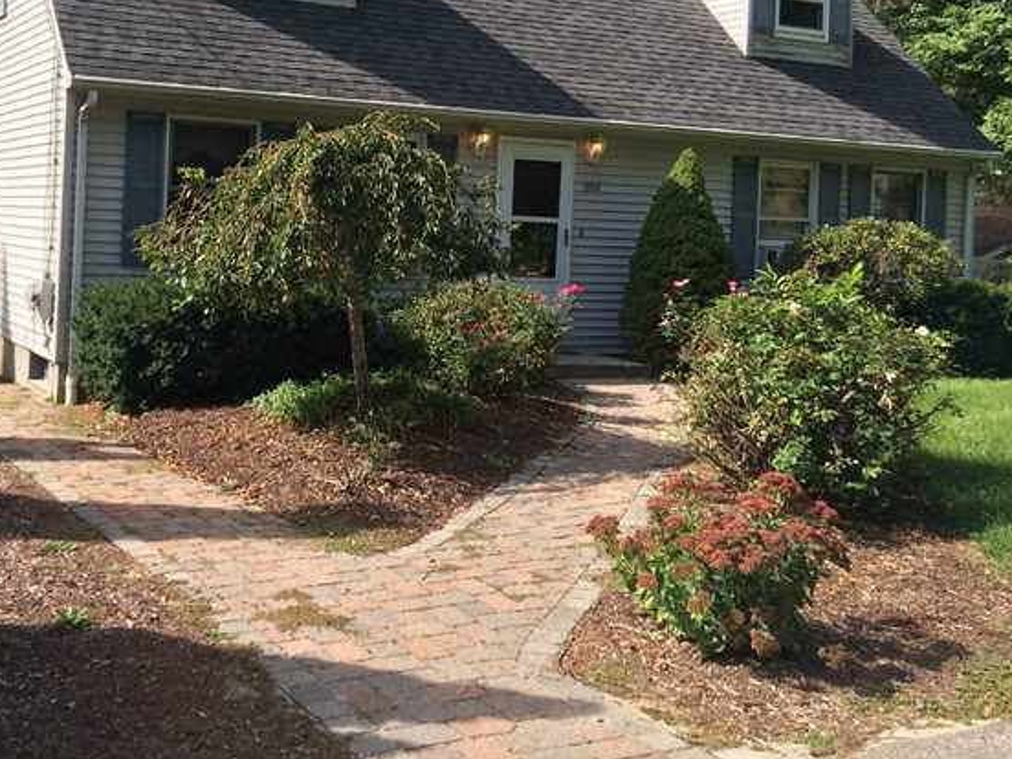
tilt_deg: +0.1
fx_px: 1228
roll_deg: -1.5
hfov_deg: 43.9
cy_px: 213
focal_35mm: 42
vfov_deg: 33.8
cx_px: 310
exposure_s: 1/838
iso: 32
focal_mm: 4.15
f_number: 2.2
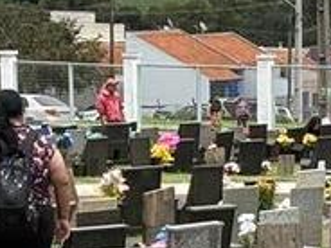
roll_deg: +1.0
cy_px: 246
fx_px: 3251
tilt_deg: -6.1
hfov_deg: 5.8
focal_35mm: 340
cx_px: 151
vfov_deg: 4.4
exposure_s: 1/2639
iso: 40
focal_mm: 5.96
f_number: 1.6
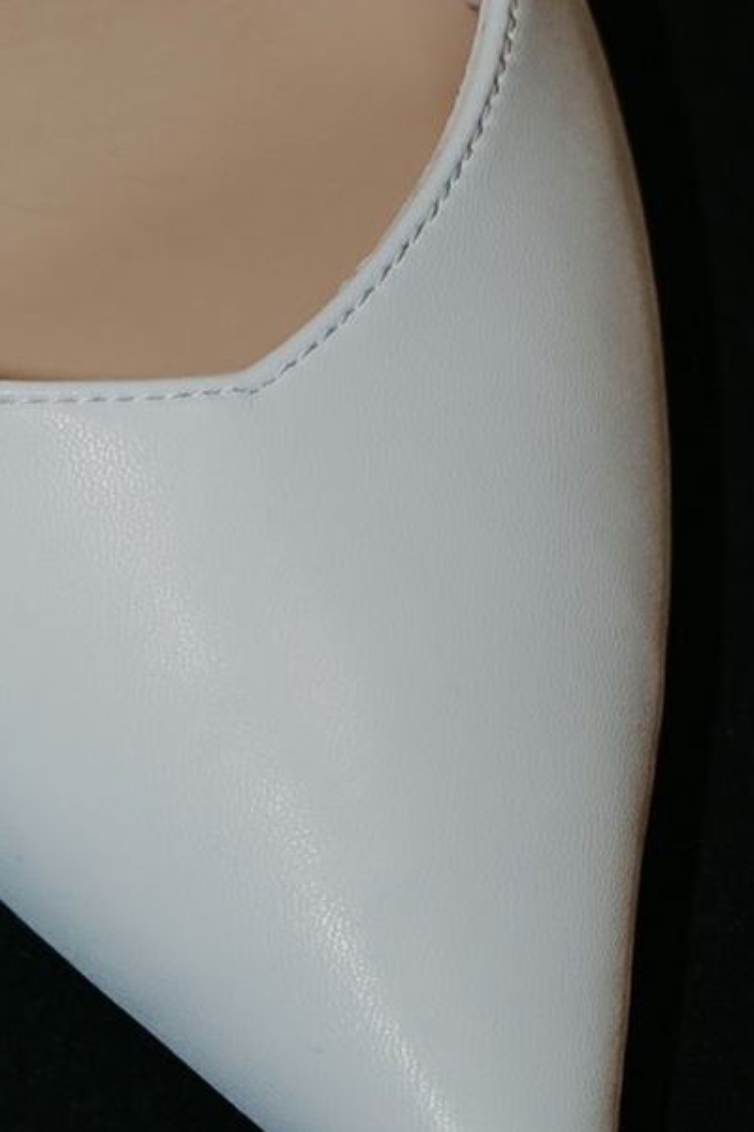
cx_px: -1197
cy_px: 1519
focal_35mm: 224
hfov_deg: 5.8
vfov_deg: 9.0
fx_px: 7037
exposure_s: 1/160
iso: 200
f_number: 2
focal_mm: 35
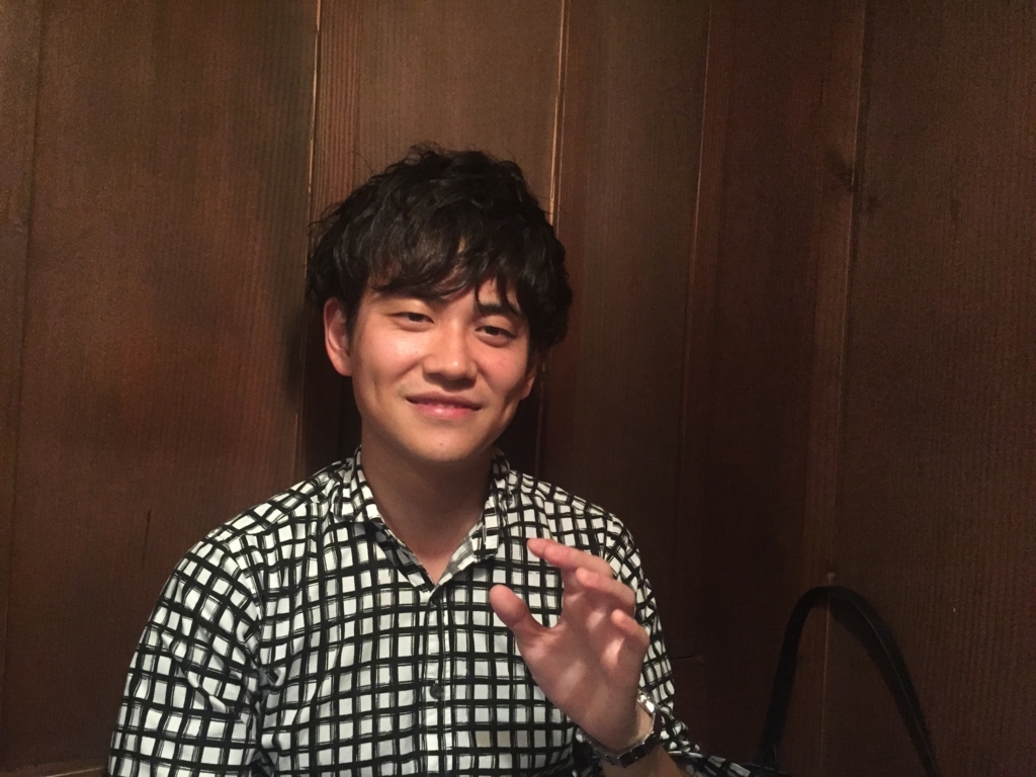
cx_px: 518
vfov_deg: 48.2
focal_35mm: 29
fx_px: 868
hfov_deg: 61.7
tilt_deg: -1.6
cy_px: 388
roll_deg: -2.0
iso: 400
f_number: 2.2
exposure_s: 1/15
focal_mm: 4.15
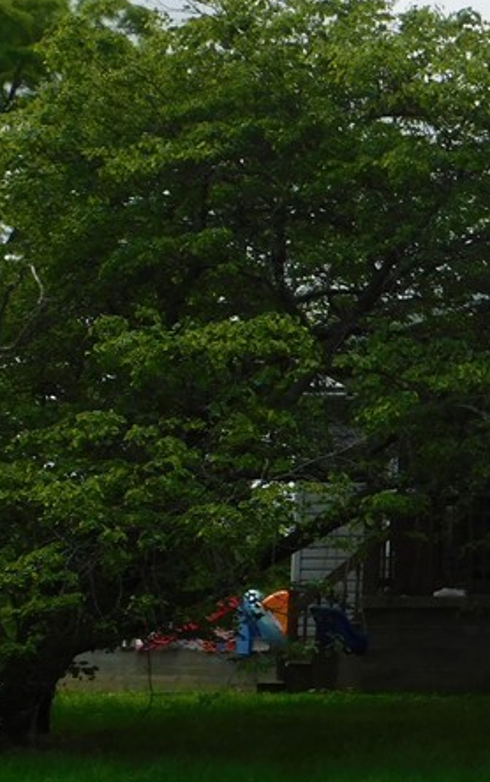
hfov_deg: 11.3
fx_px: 2347
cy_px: 481
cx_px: 781
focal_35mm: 110
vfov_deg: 18.9
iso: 125
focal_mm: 8
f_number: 3.7
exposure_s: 1/1250
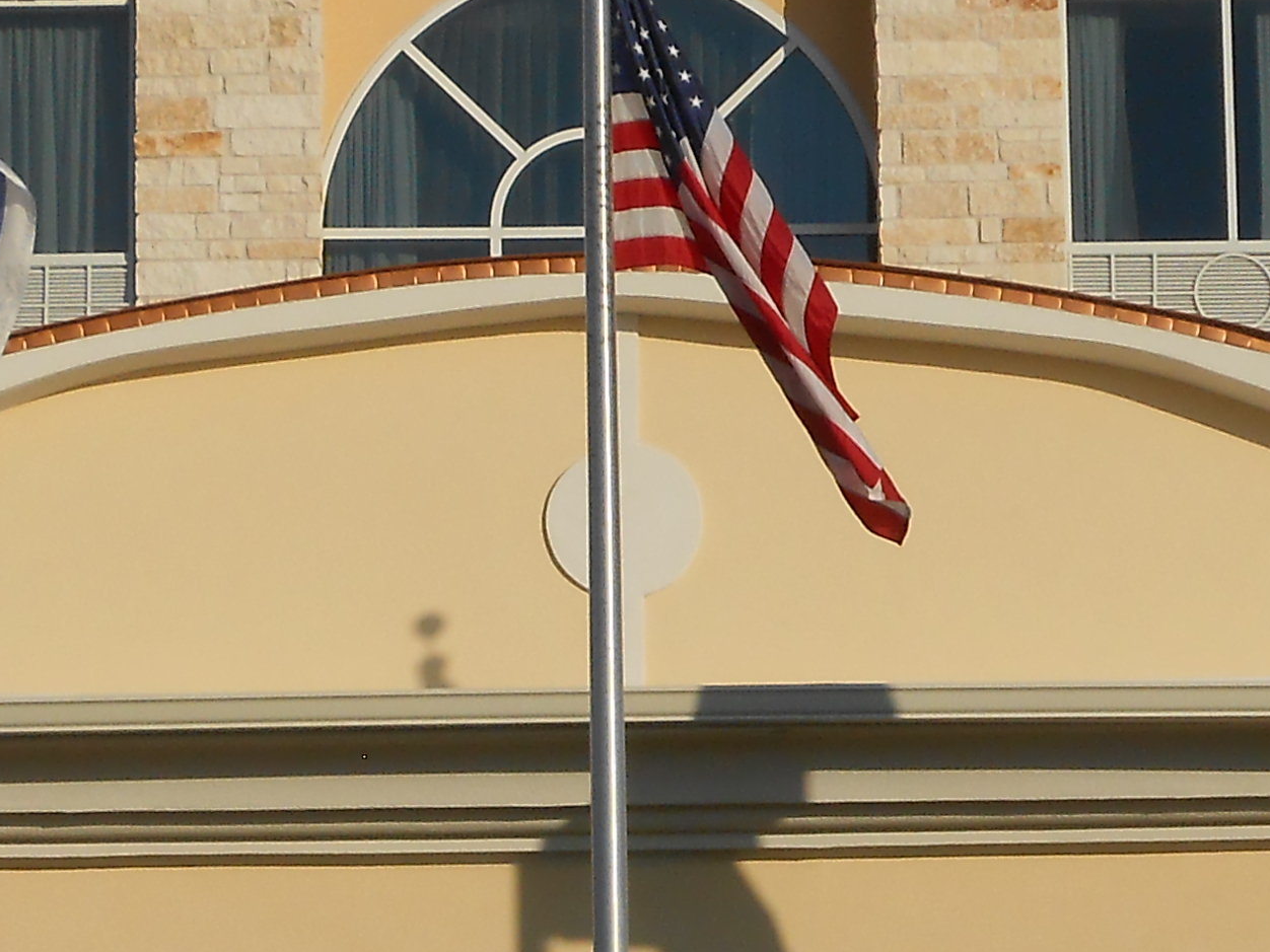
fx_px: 5943
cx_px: 519
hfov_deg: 12.2
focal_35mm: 162
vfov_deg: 9.1
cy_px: 808
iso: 80
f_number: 4.5
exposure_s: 1/1000
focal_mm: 7.8
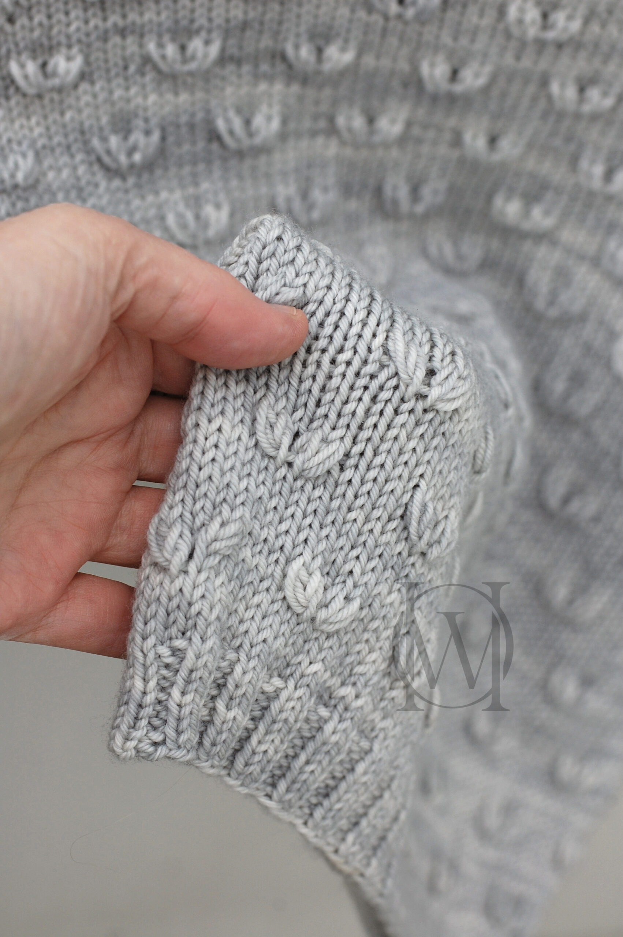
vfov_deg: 27.0
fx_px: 1950
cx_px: 312
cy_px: 468
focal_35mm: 75
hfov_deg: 18.1
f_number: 5.6
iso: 280
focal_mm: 50
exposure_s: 1/125
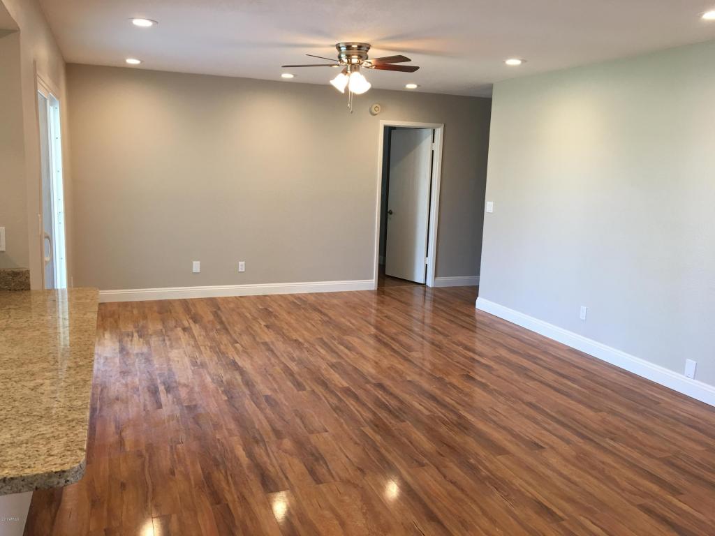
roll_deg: -2.5
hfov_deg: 61.7
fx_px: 599
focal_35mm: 29
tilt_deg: -8.1
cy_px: 268
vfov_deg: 48.2
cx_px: 358
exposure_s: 1/15
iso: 25
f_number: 2.2
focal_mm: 4.15
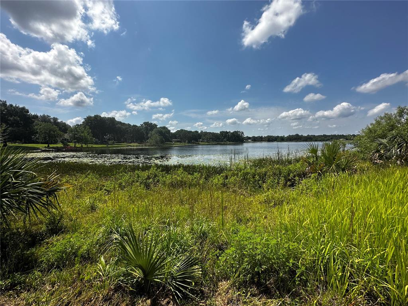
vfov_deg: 85.7
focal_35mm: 14
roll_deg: +0.6
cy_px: 153
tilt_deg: -3.5
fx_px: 165
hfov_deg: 102.1
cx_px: 204
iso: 50
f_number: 2.2
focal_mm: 2.22
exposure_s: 1/2747
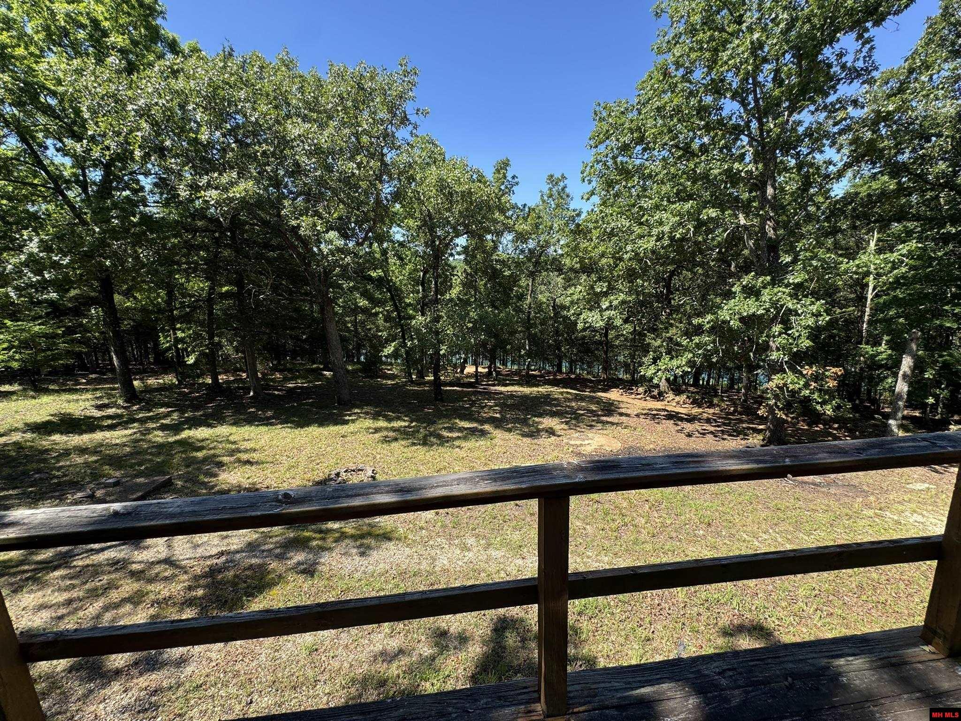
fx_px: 389
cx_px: 480
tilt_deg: -10.8
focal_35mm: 14
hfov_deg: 102.1
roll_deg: +1.8
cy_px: 360
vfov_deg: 85.7
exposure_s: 1/435
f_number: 2.2
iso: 40
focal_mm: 2.22
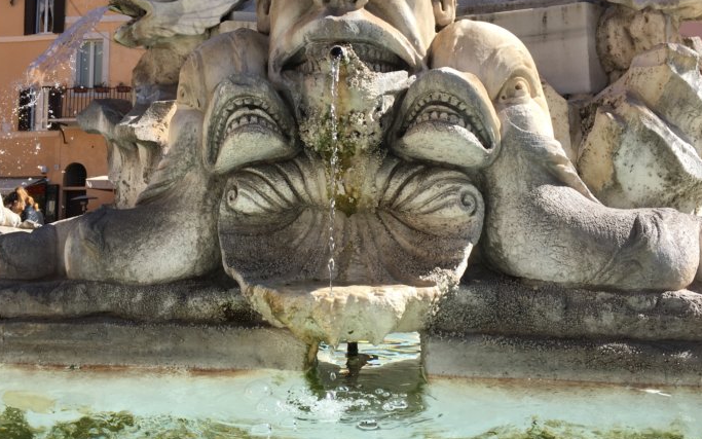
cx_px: 318
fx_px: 689
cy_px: 144
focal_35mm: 36
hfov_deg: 53.9
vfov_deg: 35.0
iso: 25
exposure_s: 1/894
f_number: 2.2
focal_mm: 4.15
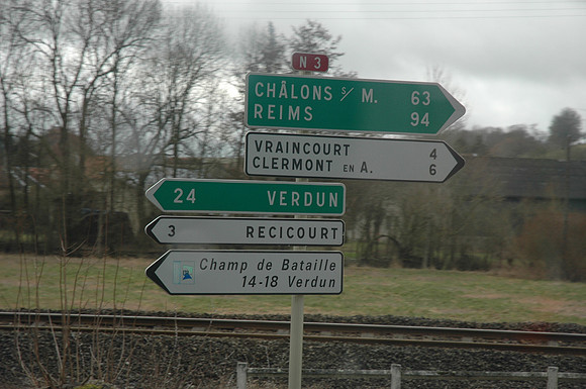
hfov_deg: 19.5
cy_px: 194
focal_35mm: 105
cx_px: 293
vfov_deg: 13.0
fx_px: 1707
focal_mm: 70
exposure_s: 1/250
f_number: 6.3
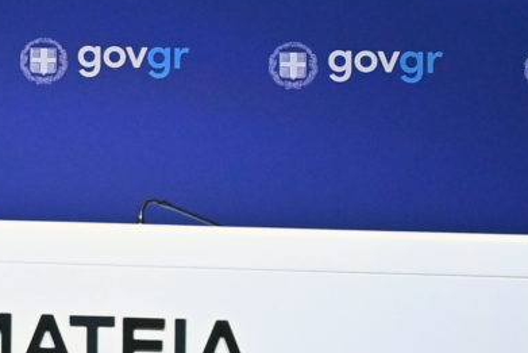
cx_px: -1013
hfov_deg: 5.9
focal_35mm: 327
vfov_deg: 4.2
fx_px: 4798
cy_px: -181
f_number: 4.5
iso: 1800
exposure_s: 1/250
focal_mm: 50
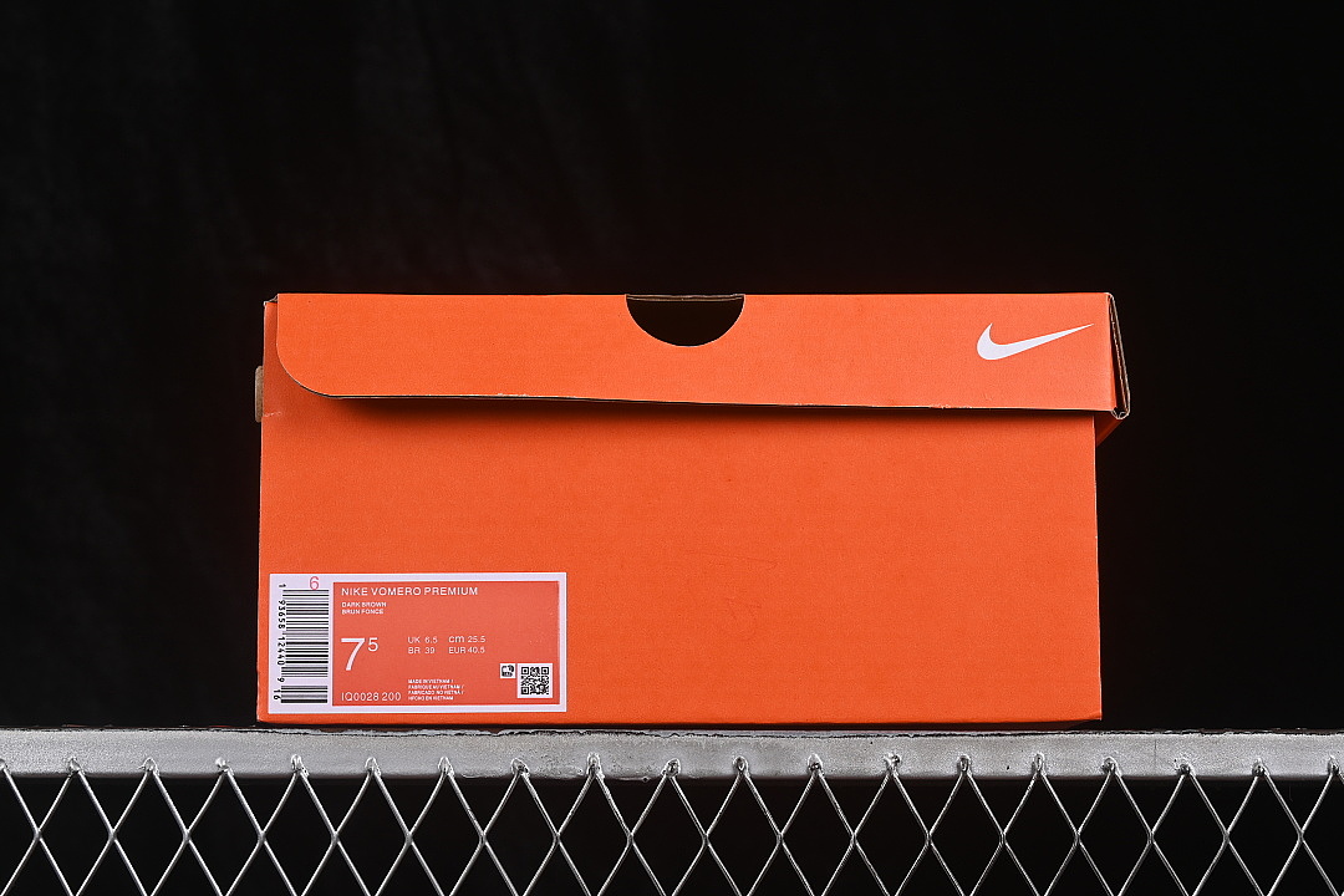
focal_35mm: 75
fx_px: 2800
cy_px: 448
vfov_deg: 18.2
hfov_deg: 27.0
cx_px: 672
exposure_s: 1/80
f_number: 8
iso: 160
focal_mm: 50
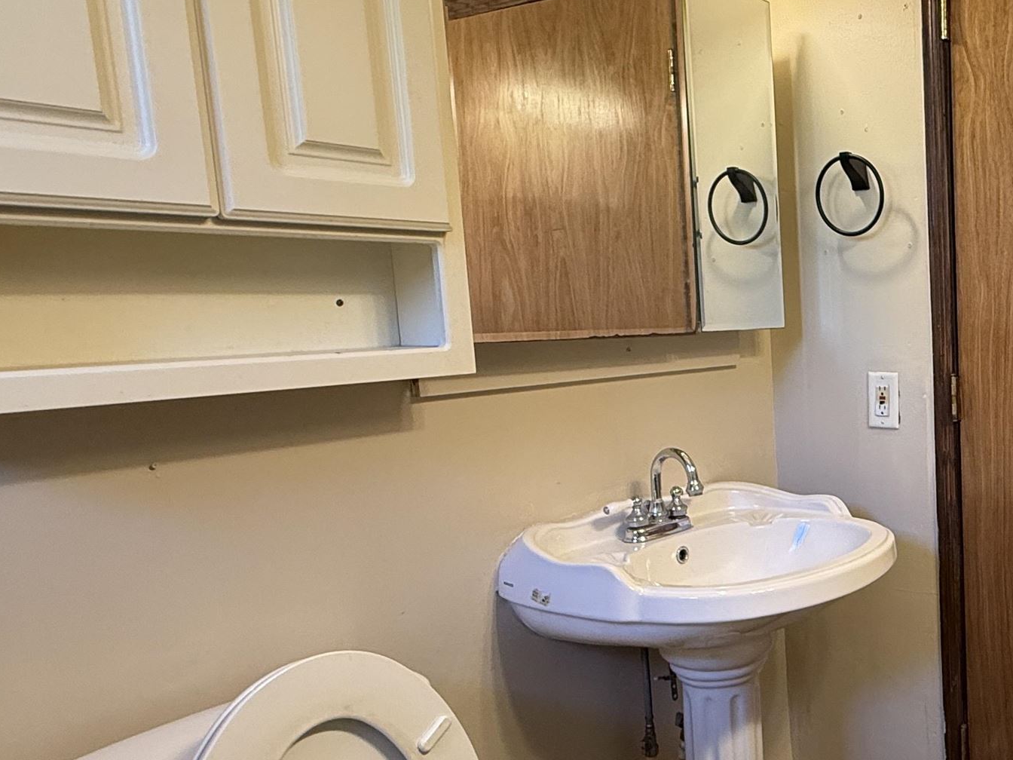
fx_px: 936
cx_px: 910
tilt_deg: -7.4
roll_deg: +2.2
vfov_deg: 44.0
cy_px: 434
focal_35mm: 32
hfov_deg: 50.5
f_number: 2.2
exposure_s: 1/60
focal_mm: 2.22
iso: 160
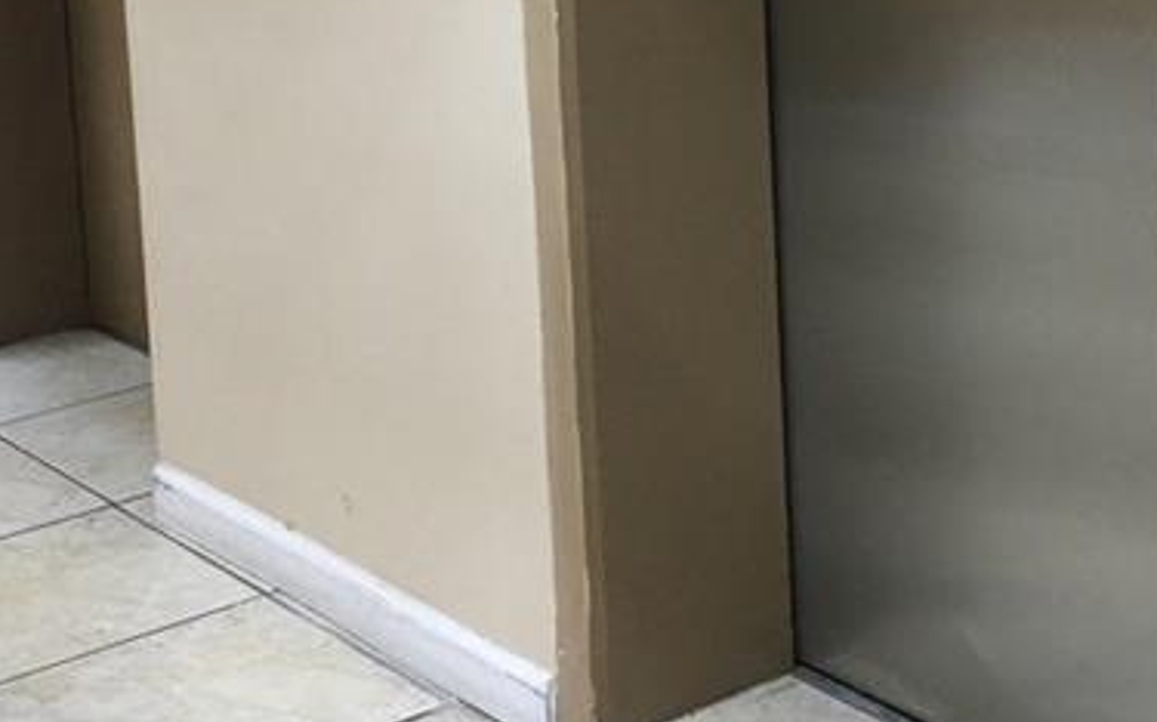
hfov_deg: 24.4
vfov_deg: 15.0
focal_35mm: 84
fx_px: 2647
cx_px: 830
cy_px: -136
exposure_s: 1/30
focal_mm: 4.15
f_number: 2.2
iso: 100
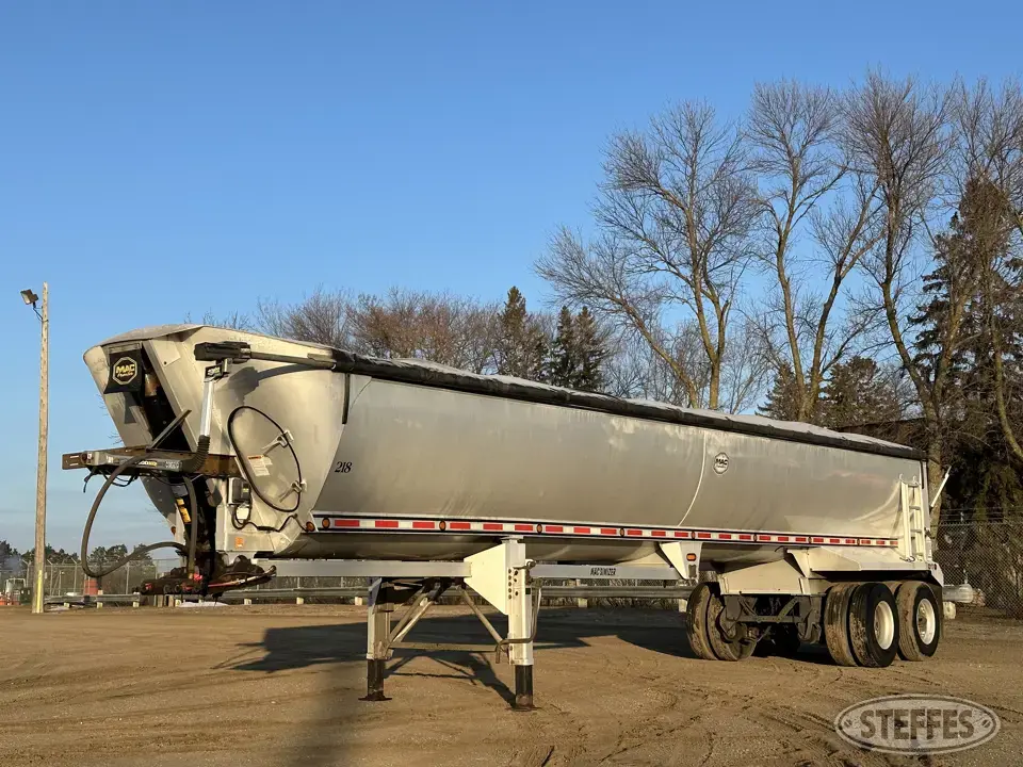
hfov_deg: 39.7
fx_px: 1419
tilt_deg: +8.3
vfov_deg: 30.3
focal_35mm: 48
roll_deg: +1.7
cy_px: 384
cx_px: 512
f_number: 1.78
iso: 64
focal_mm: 6.86
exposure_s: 1/2732
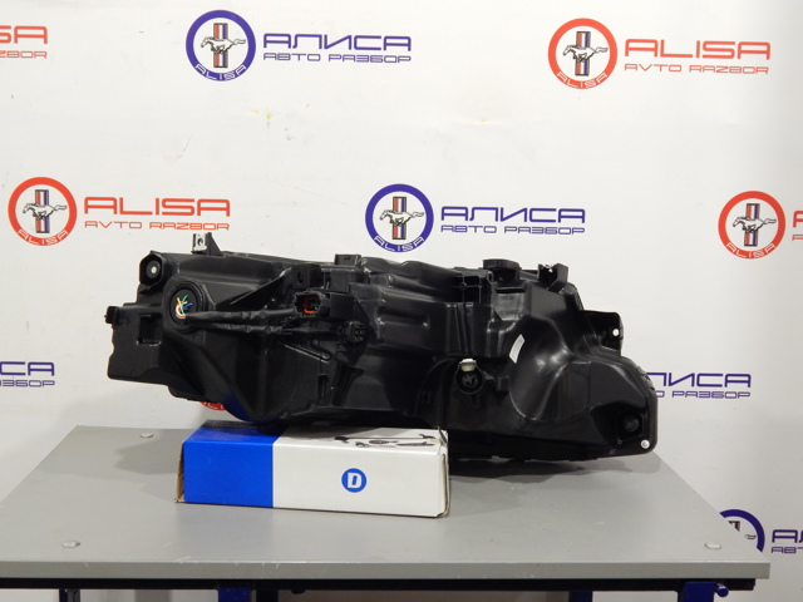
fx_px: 997
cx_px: 402
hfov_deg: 43.9
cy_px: 301
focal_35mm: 43
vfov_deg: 33.6
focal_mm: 7.7
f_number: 3.6
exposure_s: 1/25
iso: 400
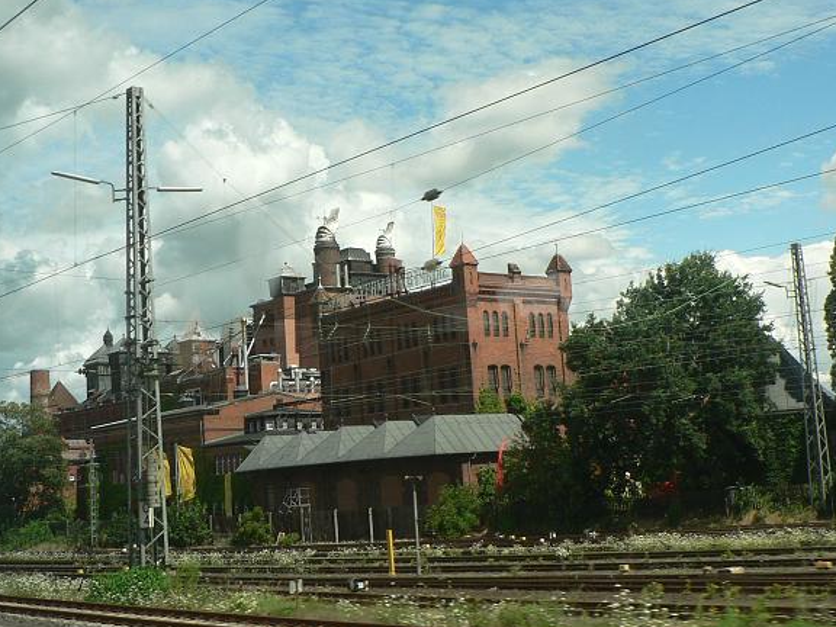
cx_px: 340
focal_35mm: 50
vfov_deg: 29.1
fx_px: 1208
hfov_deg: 38.1
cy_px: 314
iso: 80
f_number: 4
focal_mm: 6
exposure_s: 1/250
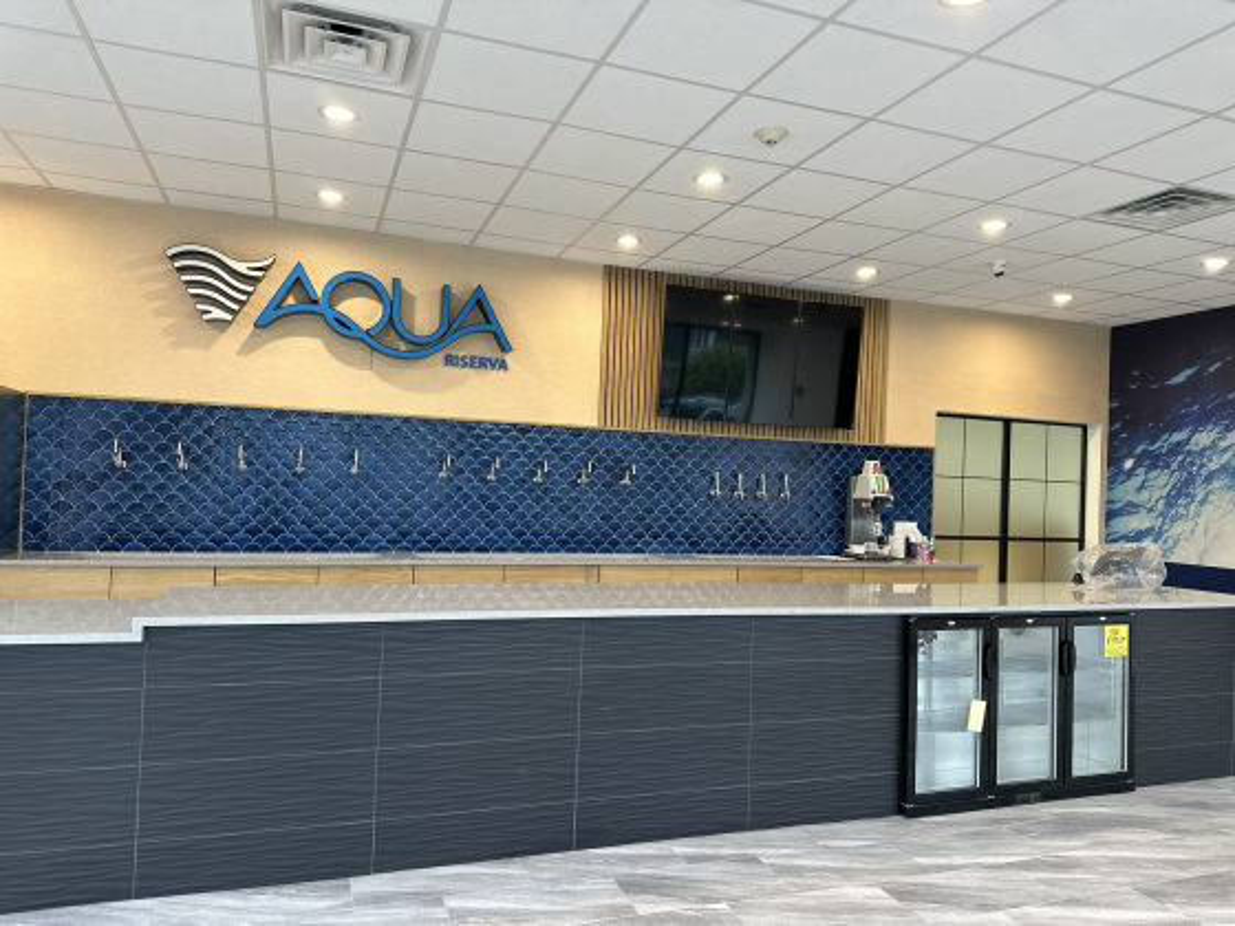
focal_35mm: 24
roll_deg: -2.7
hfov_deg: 71.6
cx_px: 618
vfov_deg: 56.8
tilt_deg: +2.9
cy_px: 463
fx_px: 856
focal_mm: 6.86
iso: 250
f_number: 1.78
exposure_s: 1/120
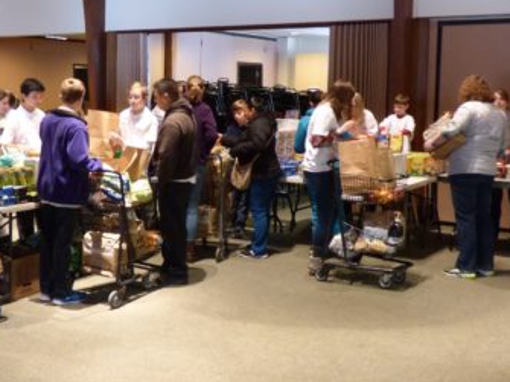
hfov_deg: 38.8
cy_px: 157
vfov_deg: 29.6
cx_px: 210
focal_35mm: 49
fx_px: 722
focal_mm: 7.07
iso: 800
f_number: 3.6
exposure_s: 1/15
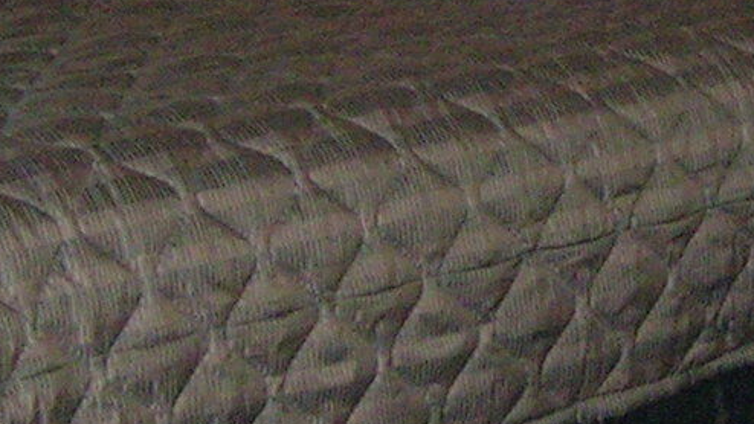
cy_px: 17
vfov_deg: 7.7
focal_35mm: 158
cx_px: 879
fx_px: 3159
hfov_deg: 13.3
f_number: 2.8
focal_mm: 5.4
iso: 200
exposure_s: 1/60.1
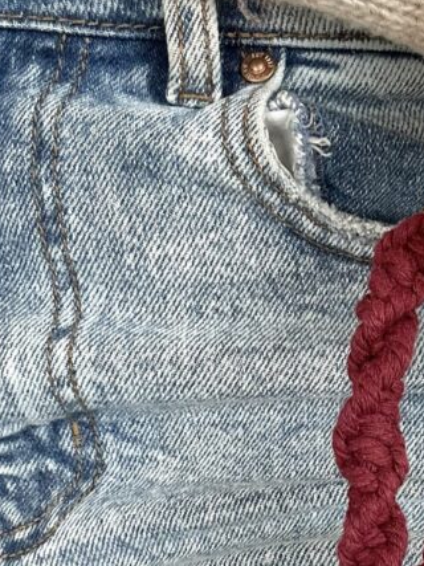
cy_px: 440
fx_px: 1176
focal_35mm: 72
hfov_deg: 20.0
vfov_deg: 26.6
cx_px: 391
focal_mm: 2.69
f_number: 1.9
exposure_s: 1/60
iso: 80
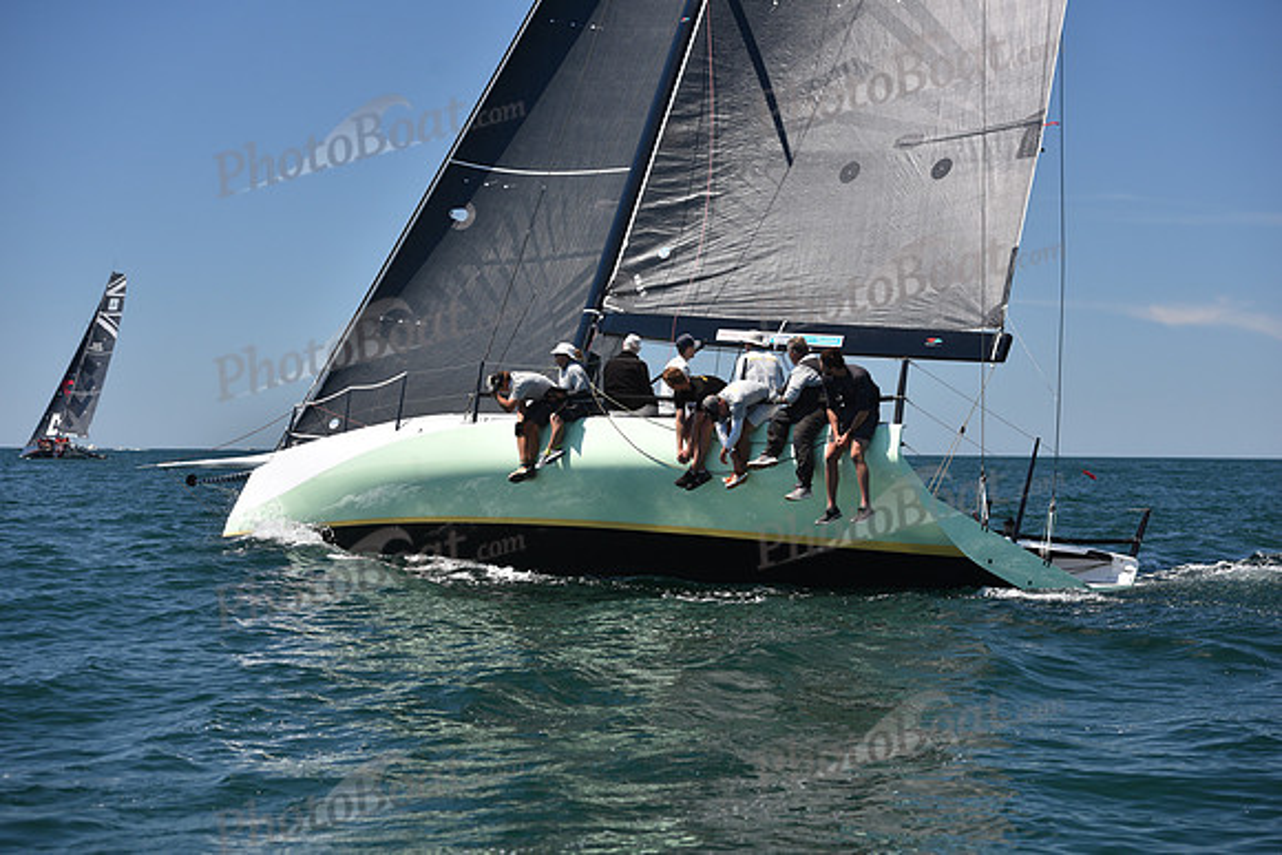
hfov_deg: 28.8
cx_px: 641
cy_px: 428
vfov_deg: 19.5
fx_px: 2493
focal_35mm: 70
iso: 250
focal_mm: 70
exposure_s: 1/800
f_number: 4.5
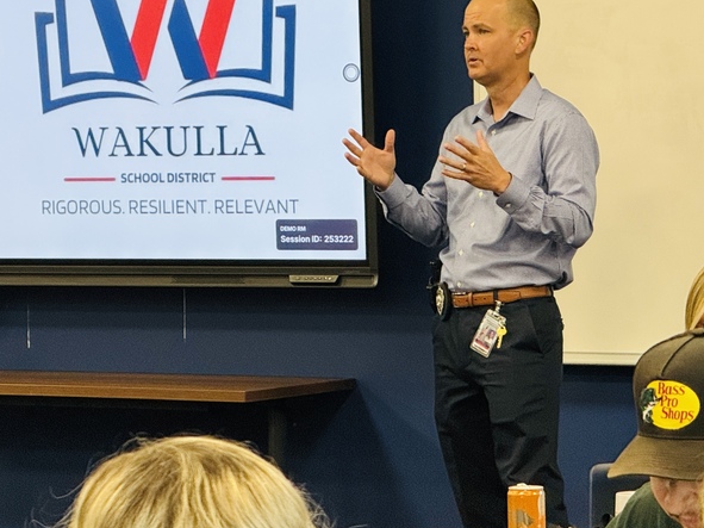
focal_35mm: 208
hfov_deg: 9.5
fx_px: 4229
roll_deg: +0.7
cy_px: 75
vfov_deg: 7.1
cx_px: 334
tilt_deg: +0.5
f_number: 2.8
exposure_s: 1/82
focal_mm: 15.66
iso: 250
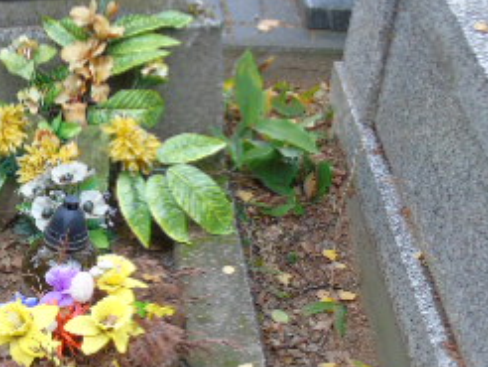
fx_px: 1468
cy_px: 250
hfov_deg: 18.5
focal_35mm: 104
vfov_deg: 14.2
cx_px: 30
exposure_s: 1/30
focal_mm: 7.1
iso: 80
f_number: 3.9
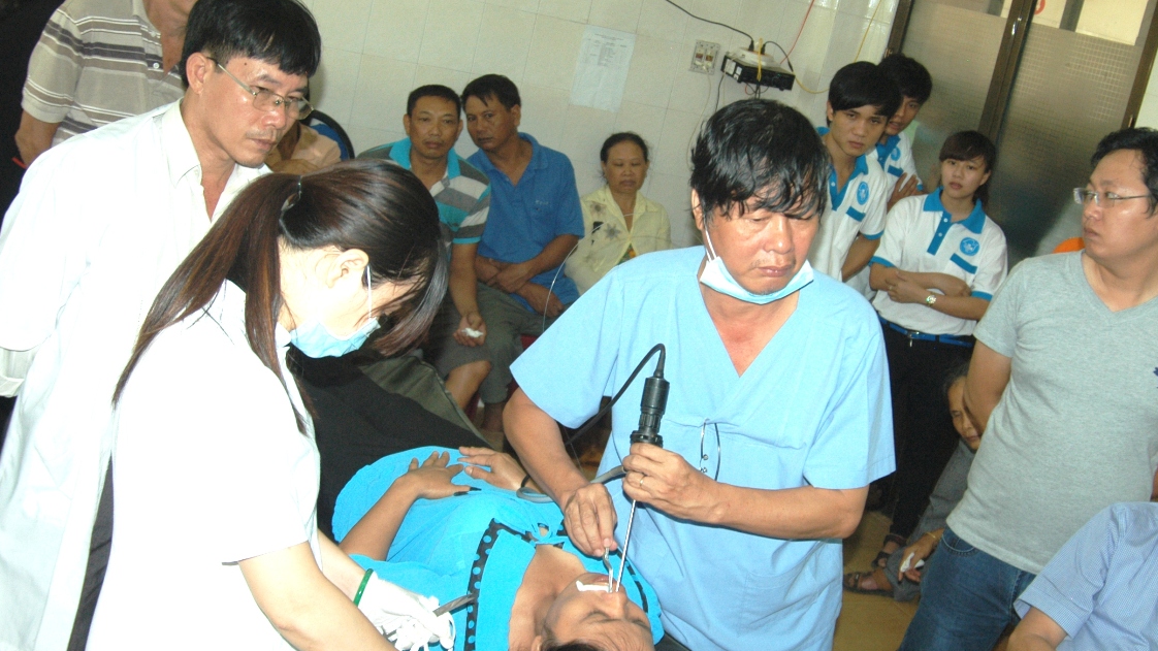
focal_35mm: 47
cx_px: 681
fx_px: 1443
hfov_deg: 43.6
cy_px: 323
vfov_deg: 25.4
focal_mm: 24
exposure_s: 1/60
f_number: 4
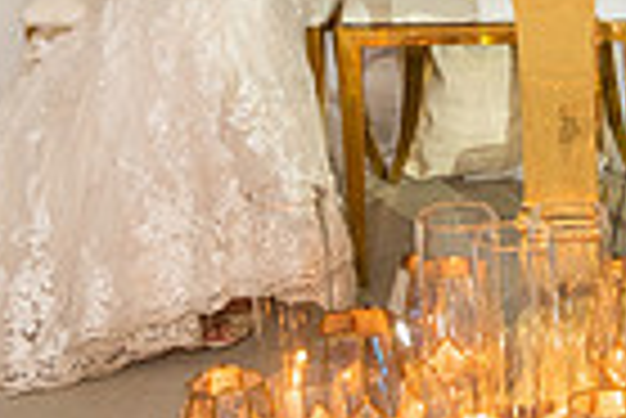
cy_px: -308
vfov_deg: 8.4
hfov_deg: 12.9
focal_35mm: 158
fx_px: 2750
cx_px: 482
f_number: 4.5
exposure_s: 1/160
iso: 1000
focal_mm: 38
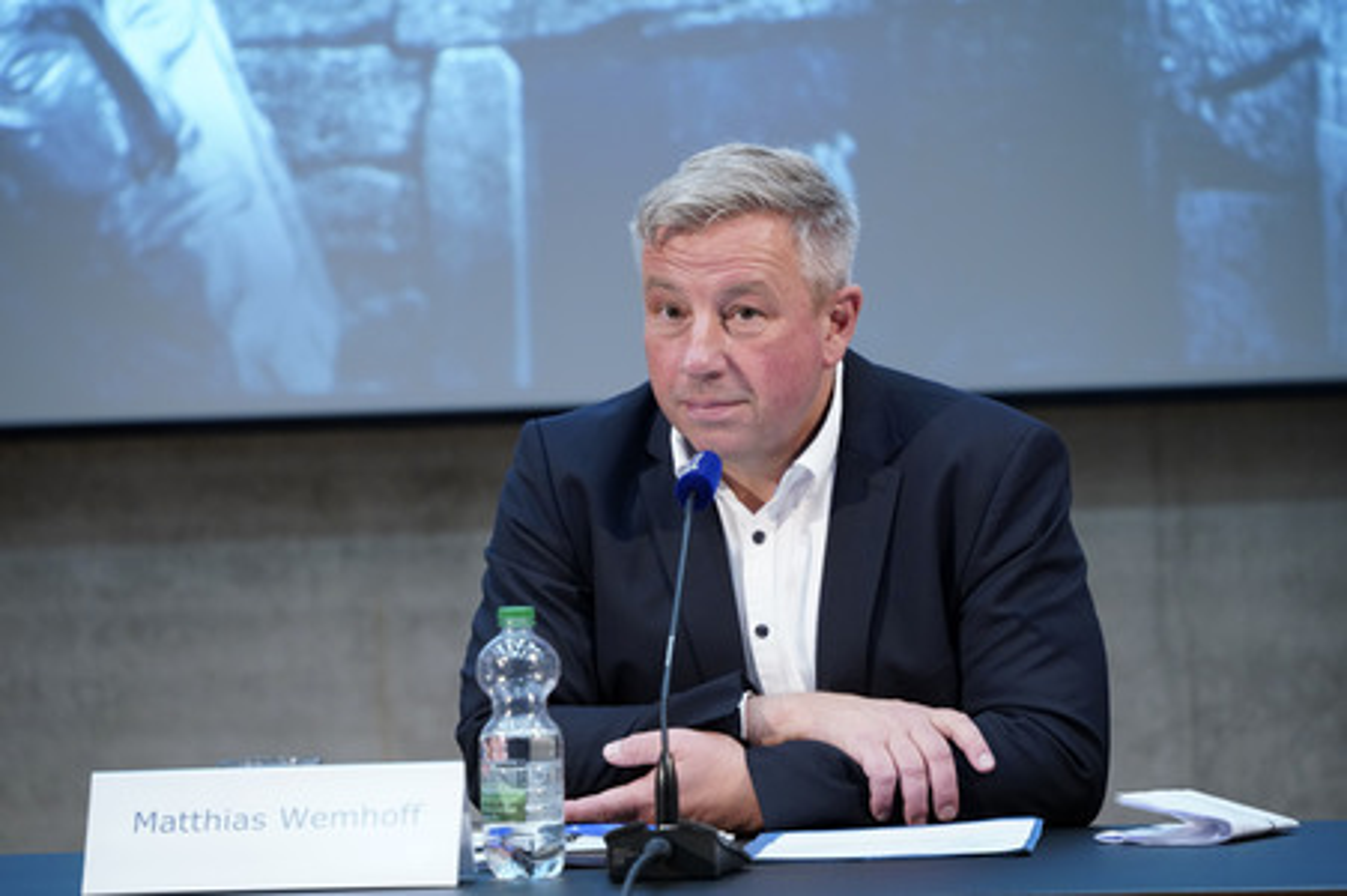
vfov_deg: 6.9
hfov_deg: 10.3
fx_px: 7478
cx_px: 674
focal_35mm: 200
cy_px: 448
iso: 3200
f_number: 5.6
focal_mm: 200
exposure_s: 1/25
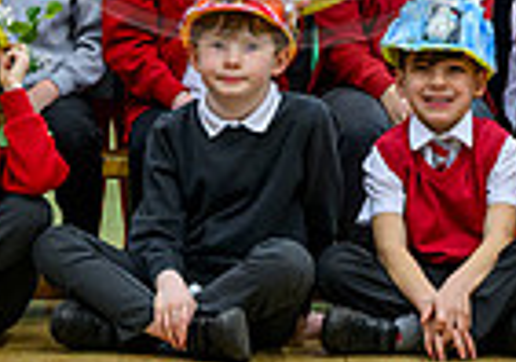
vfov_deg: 3.5
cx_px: 270
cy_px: -355
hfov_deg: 5.0
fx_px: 5960
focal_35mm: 409
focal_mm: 93
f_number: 4
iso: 2000
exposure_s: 1/160
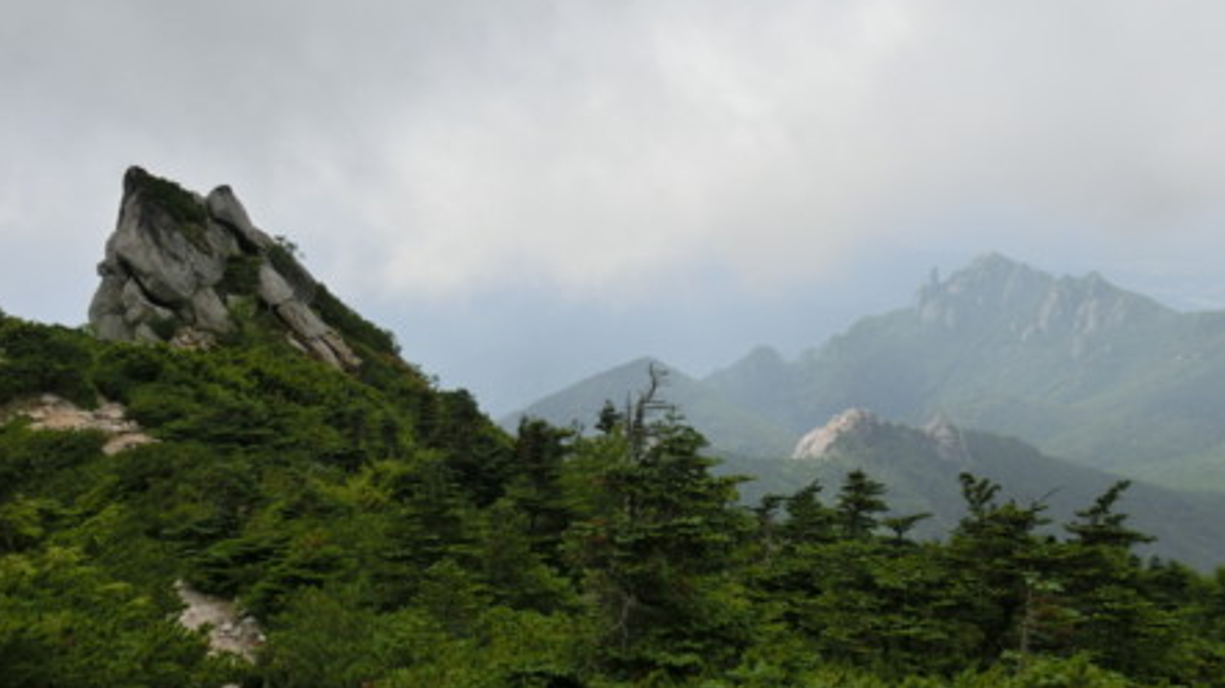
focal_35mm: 52
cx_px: 608
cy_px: 450
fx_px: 1689
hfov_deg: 39.9
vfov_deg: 23.0
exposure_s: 1/160
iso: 80
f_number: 10.7
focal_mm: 8.29
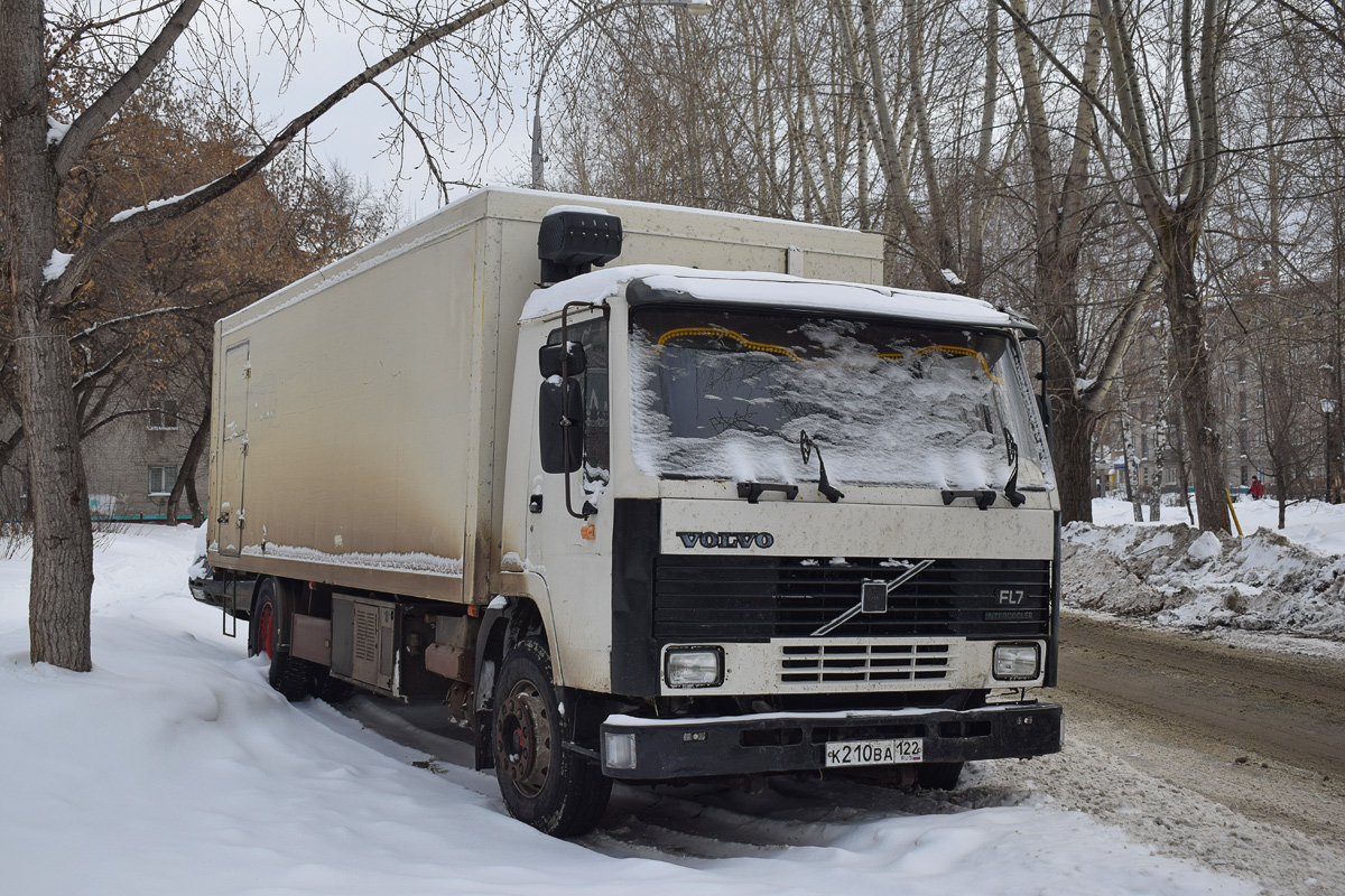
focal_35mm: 42
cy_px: 448
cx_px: 672
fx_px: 1569
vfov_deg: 31.9
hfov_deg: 46.4
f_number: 5.6
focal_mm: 28
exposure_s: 1/500
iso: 200
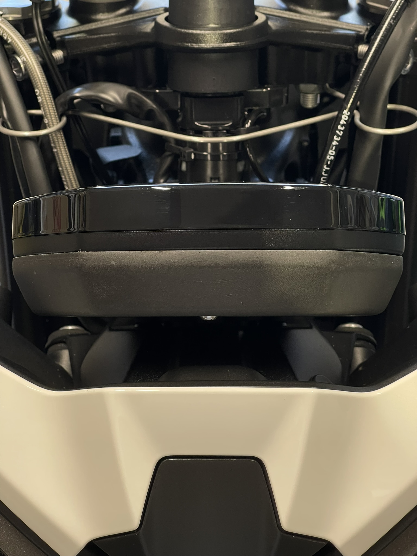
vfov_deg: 30.3
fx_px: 1028
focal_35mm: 64
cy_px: 278
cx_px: 208
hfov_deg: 22.9
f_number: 2.2
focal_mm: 7.5
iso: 250
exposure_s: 1/50
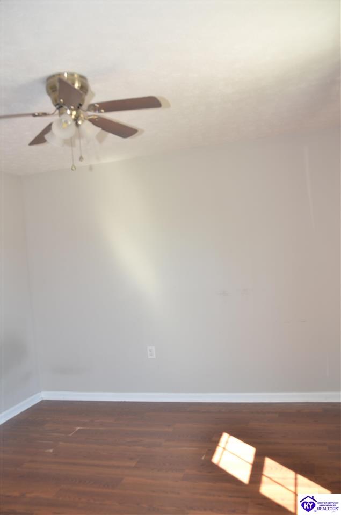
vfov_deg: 62.0
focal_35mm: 30
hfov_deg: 43.4
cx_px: 170
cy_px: 258
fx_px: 428
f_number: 4
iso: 280
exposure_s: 1/60
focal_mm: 20
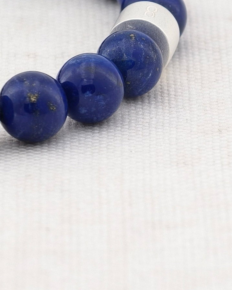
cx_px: 116
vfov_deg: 21.5
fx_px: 764
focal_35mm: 89
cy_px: 142
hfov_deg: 17.3
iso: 50
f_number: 16
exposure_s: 1/182
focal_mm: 22.48
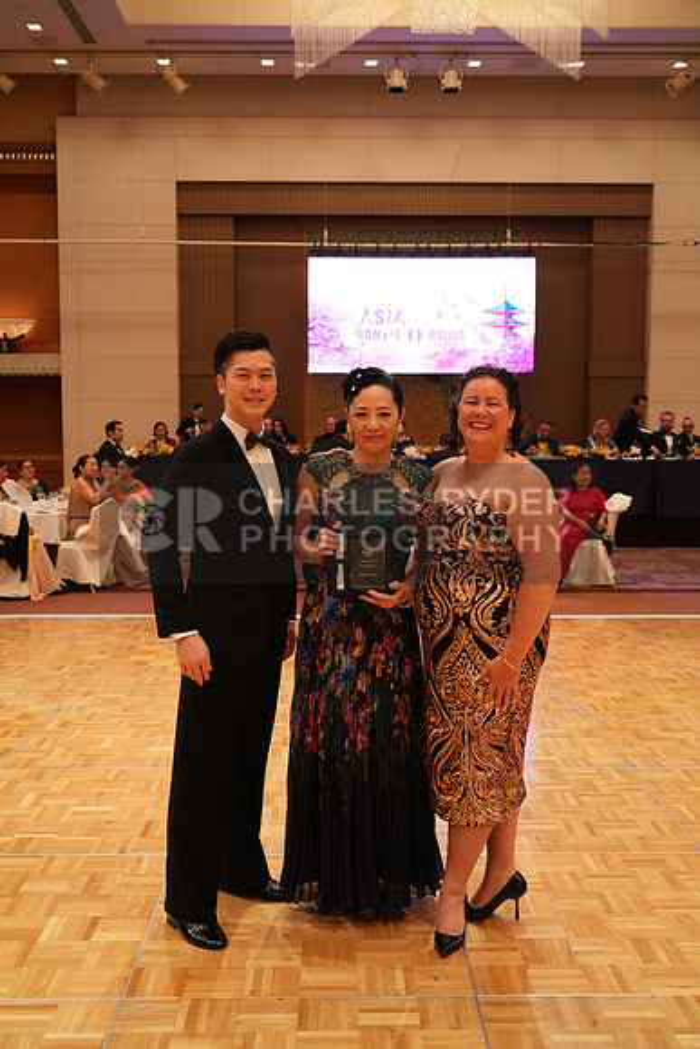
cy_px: 524
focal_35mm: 34
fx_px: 991
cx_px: 350
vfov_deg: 55.8
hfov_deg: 38.9
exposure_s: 1/200
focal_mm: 34
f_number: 4
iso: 3200
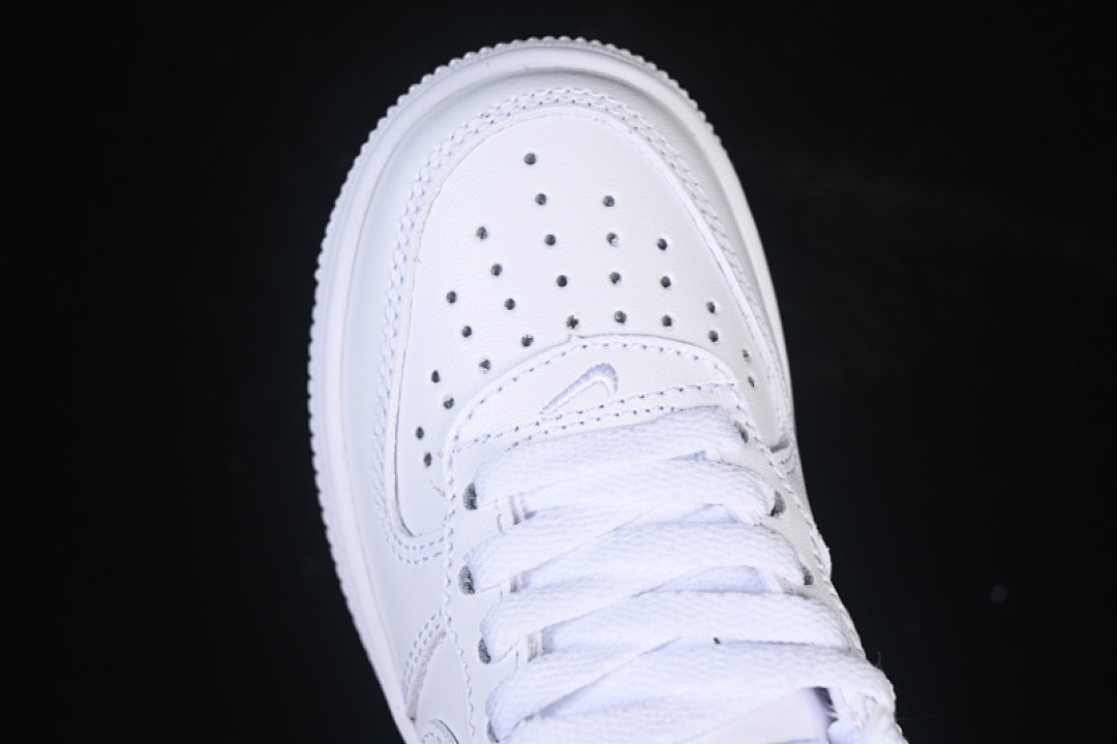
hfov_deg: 27.0
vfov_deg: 18.2
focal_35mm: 75
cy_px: 372
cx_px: 558
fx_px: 2327
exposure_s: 1/80
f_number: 7.1
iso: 160
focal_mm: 50
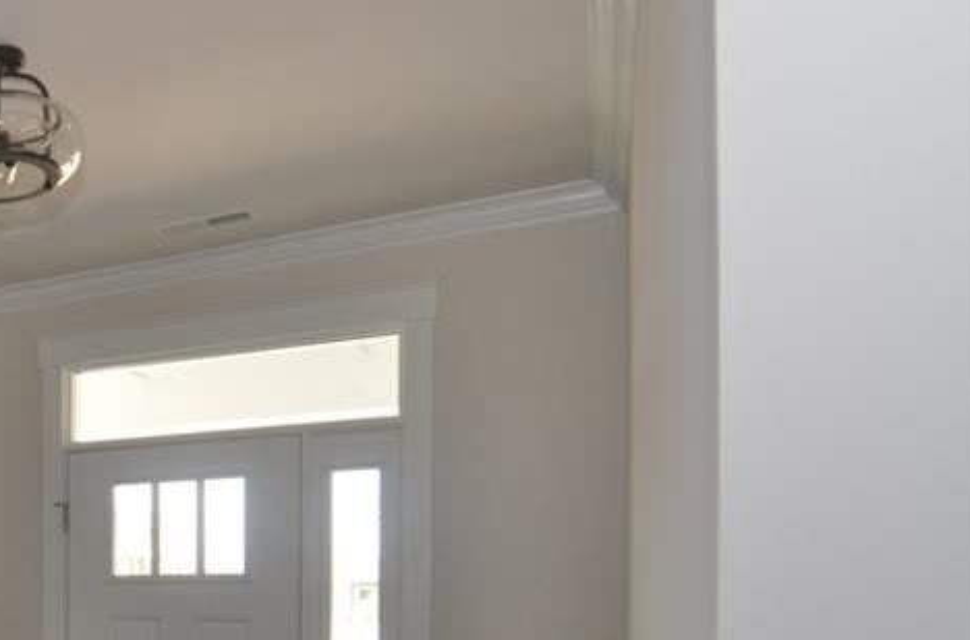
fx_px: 970
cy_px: 600
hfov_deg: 42.6
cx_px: -79
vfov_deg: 34.1
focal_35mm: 36
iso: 400
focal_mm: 11
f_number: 5.6
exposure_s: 1/60
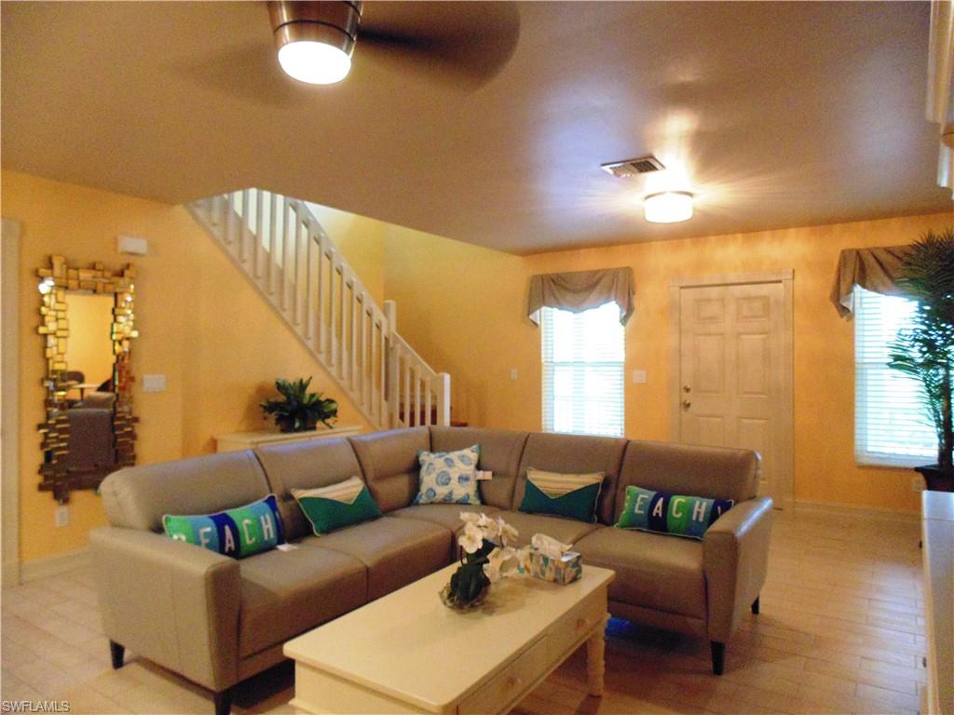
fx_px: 606
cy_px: 358
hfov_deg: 76.4
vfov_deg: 61.1
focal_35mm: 22
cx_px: 477
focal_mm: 4
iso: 500
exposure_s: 1/20
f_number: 3.1
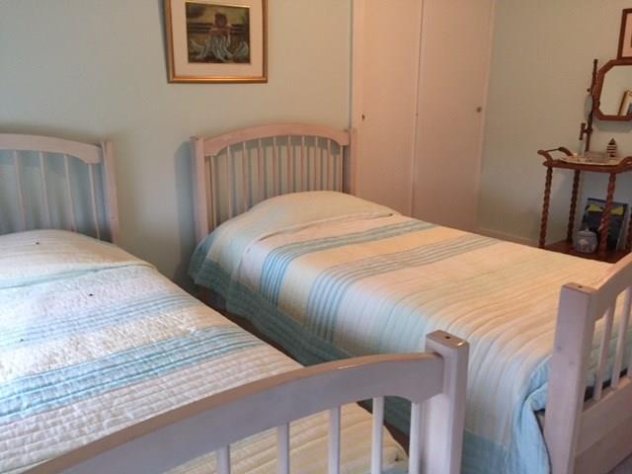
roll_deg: +0.4
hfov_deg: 61.7
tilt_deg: -16.4
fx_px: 529
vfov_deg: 48.2
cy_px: 237
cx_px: 316
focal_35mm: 29
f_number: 2.2
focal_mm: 4.15
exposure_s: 1/30
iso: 160
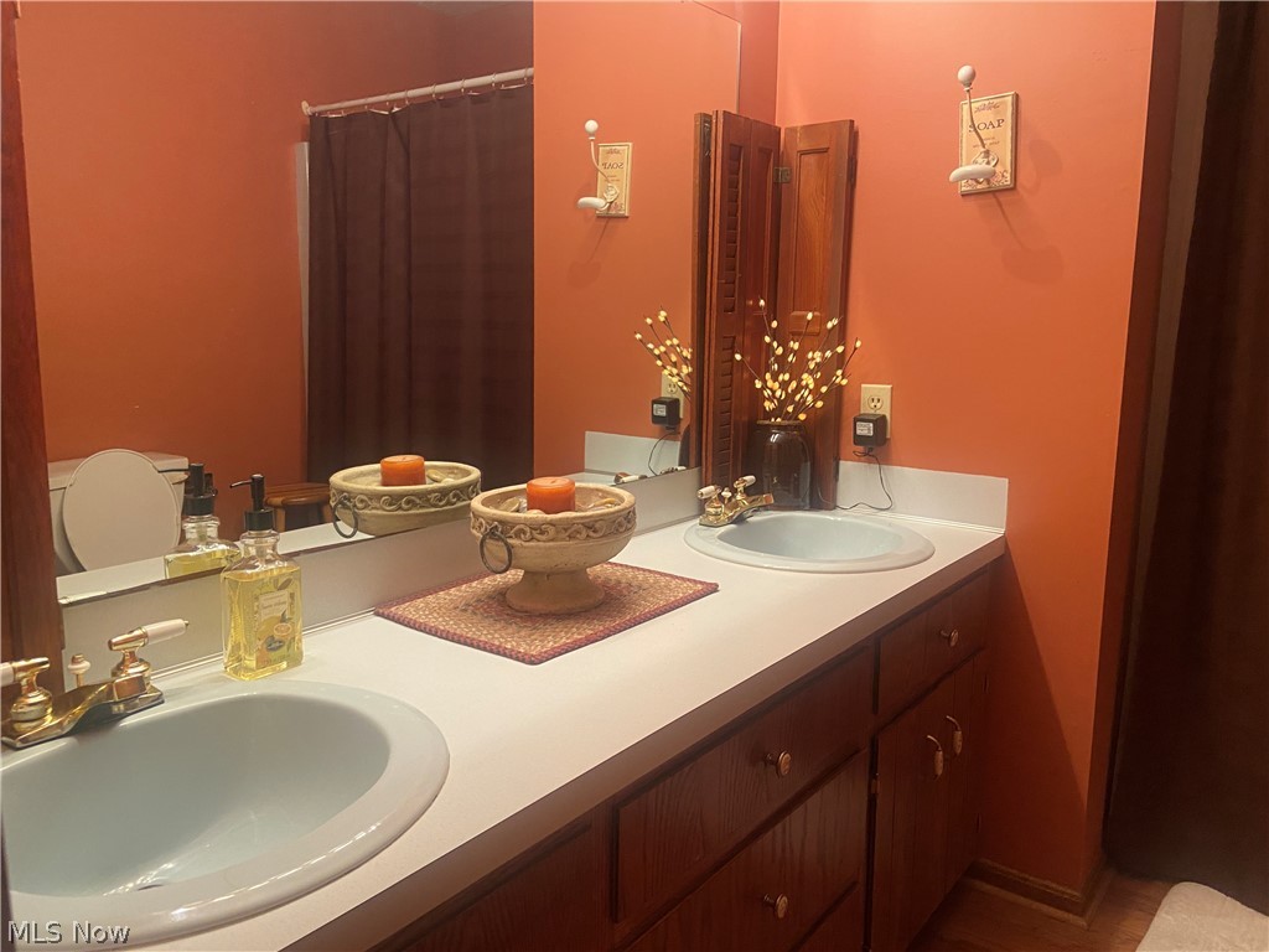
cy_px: 476
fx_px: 953
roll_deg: +0.3
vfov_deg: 53.1
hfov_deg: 67.3
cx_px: 634
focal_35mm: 26
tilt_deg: -8.6
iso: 200
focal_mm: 4.25
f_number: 1.8
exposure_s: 1/60
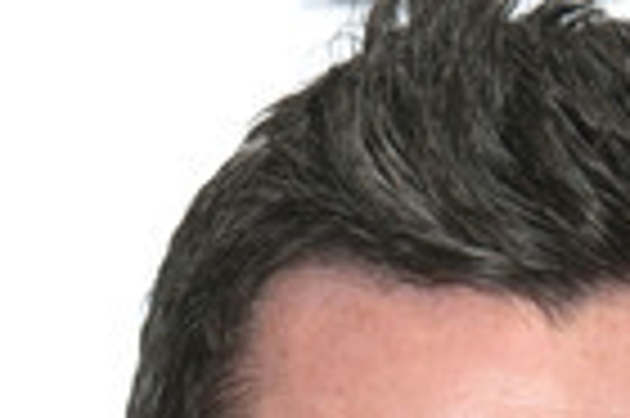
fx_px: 11274
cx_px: 529
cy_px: 800
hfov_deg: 3.2
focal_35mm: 645
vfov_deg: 2.1
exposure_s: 1/250
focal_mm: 150
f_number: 6.3
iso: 400
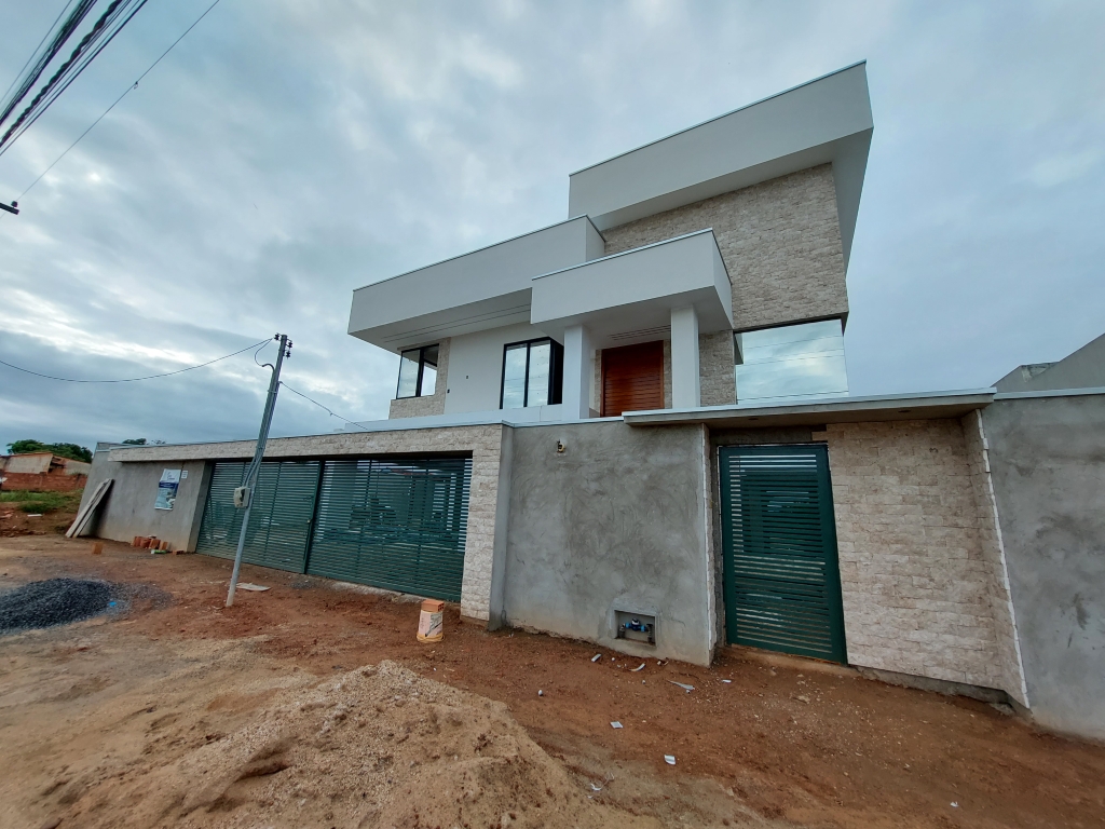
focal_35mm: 13
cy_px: 414
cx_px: 552
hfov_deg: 106.2
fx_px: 415
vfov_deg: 89.9
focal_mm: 1.74
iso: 40
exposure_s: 1/120
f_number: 2.2
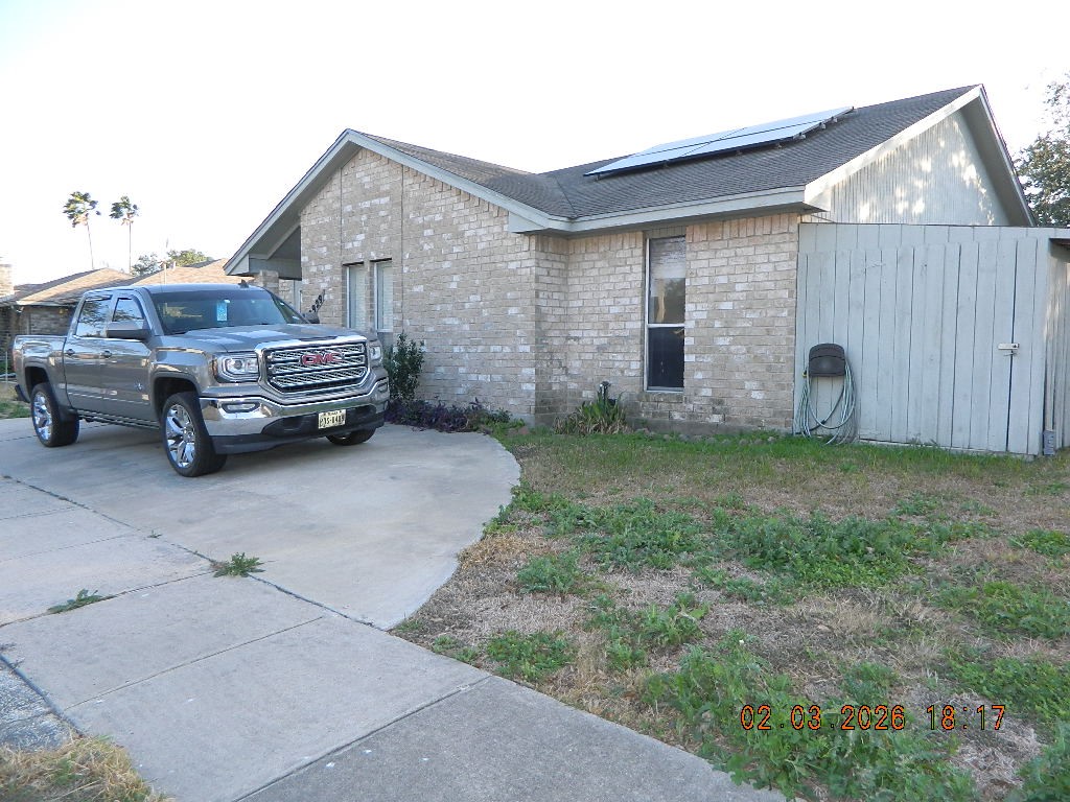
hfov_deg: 69.4
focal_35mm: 25
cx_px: 535
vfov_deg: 54.9
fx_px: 773
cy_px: 401
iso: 110
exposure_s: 1/200
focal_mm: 4.5
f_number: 3.1
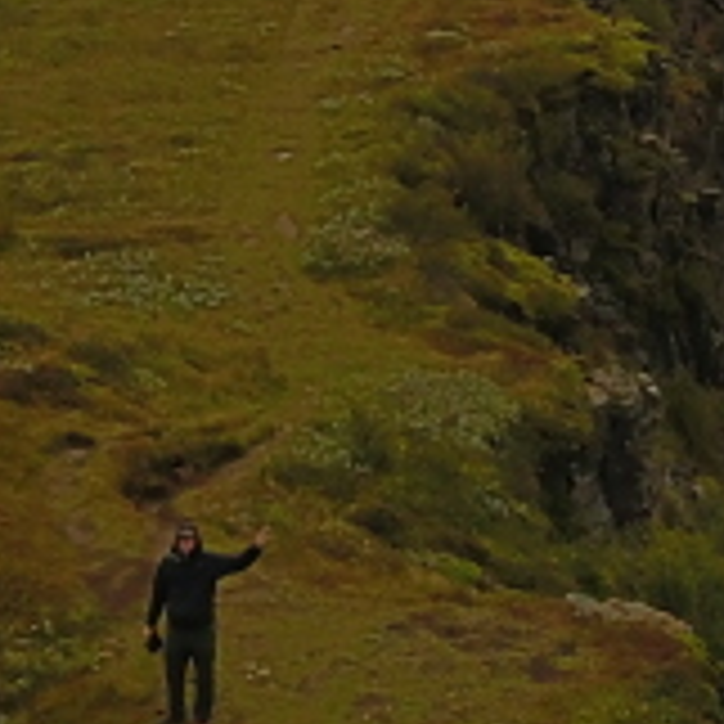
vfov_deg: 11.8
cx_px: 904
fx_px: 3455
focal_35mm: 146
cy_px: -108
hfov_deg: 11.7
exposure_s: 1/50
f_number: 2.2
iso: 167
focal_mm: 4.73
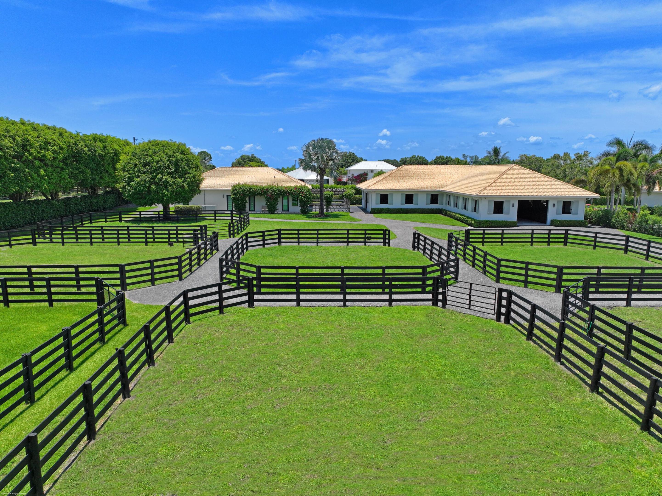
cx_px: 331
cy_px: 248
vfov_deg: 56.8
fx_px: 459
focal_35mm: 24
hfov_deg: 71.6
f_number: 2.8
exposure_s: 1/2000
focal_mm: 12.29
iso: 100
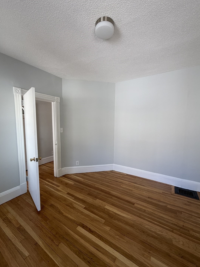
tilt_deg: -5.7
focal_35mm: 15
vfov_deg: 98.2
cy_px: 135
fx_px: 116
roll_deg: -0.2
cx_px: 97
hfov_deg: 81.7
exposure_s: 1/121
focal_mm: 2.22
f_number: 2.2
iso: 100
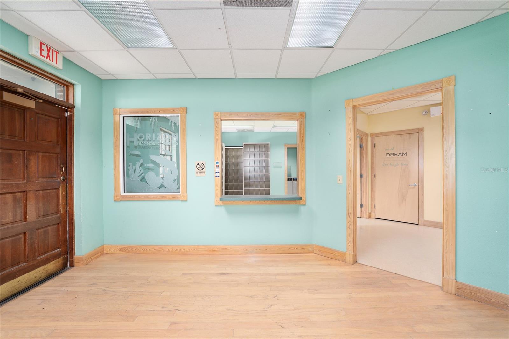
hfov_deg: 104.3
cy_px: 170
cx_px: 254
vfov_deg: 81.2
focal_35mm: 14
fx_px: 198
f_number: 7.1
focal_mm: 14
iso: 400
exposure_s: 1/2.5
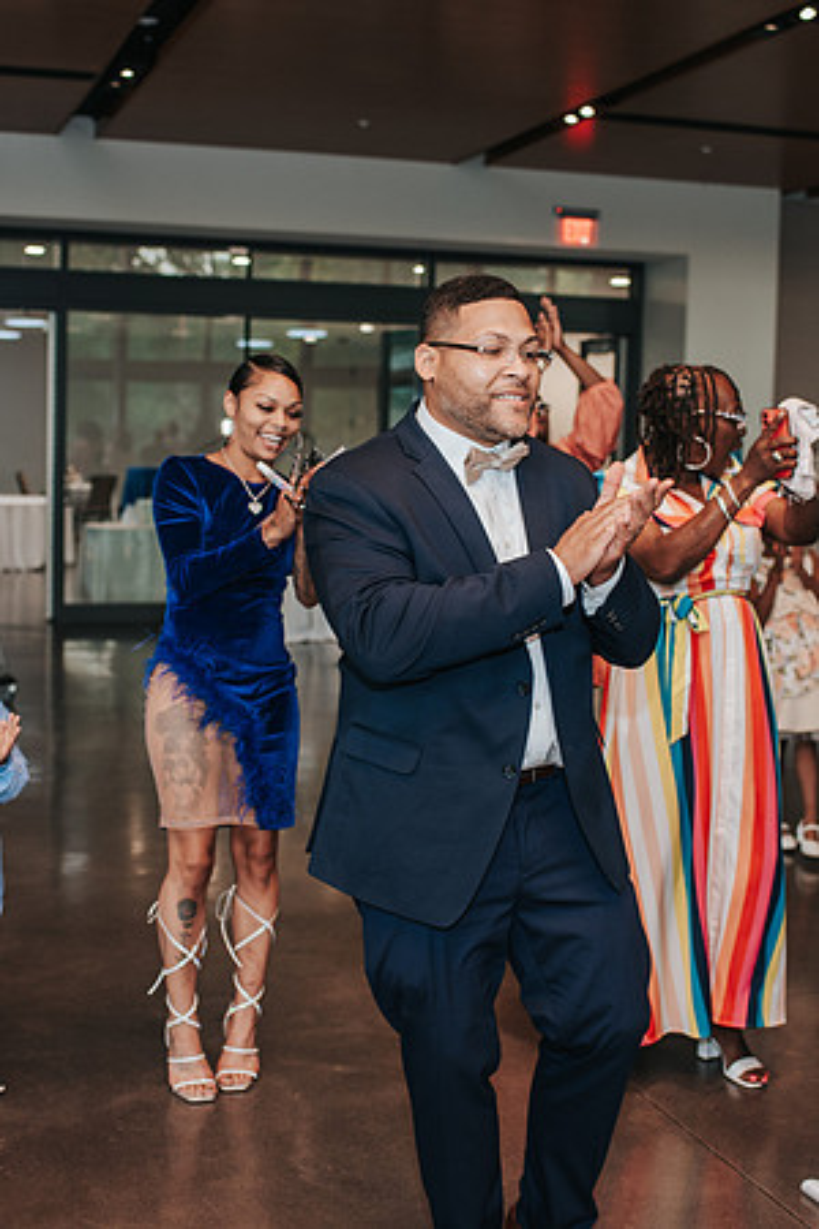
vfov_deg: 37.9
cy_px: 614
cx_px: 360
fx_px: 1790
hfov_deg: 25.8
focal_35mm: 52
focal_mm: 35
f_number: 2.8
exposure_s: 1/160
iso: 800
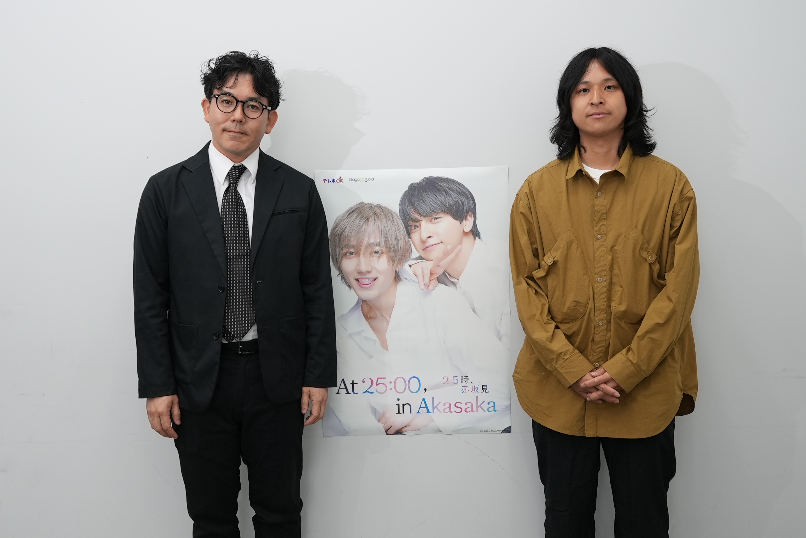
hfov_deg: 53.1
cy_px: 269
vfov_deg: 36.9
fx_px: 806
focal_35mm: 36
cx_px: 403
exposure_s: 1/100
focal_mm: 24
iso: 640
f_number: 4
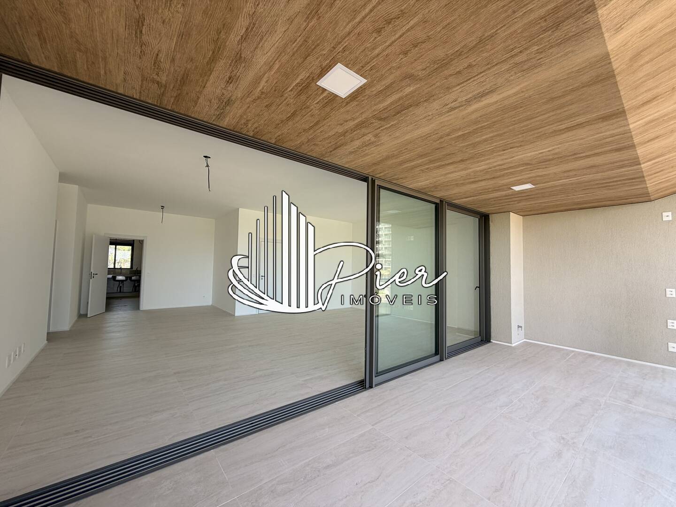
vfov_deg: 85.7
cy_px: 254
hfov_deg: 102.1
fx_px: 273
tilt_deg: +2.7
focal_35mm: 14
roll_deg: -0.3
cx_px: 338
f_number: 2.2
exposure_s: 1/128
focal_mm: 2.22
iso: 40
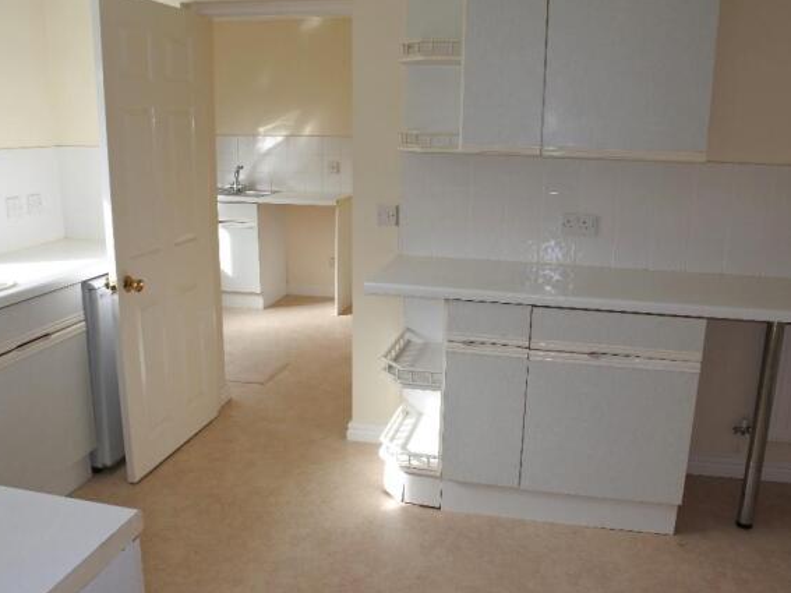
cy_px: 298
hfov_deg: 60.0
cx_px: 397
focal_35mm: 30
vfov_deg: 46.8
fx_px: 685
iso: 160
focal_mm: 10
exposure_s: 1/60
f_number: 7.1
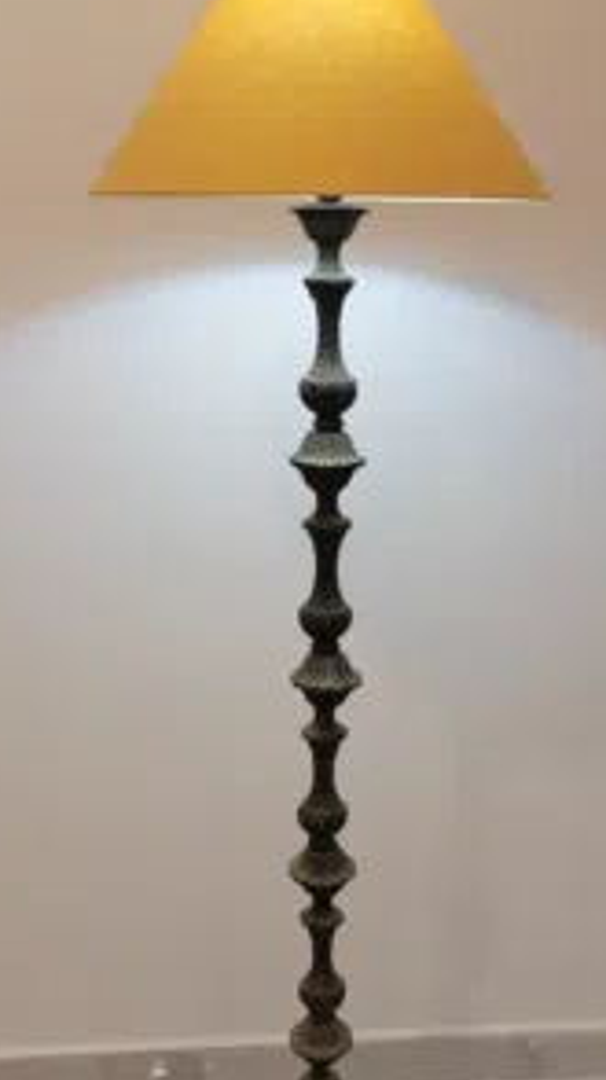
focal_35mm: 40
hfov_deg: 29.6
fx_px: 1145
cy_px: 647
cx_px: 345
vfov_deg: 50.2
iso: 80
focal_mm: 5.3
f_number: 1.8
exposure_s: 1/33.3
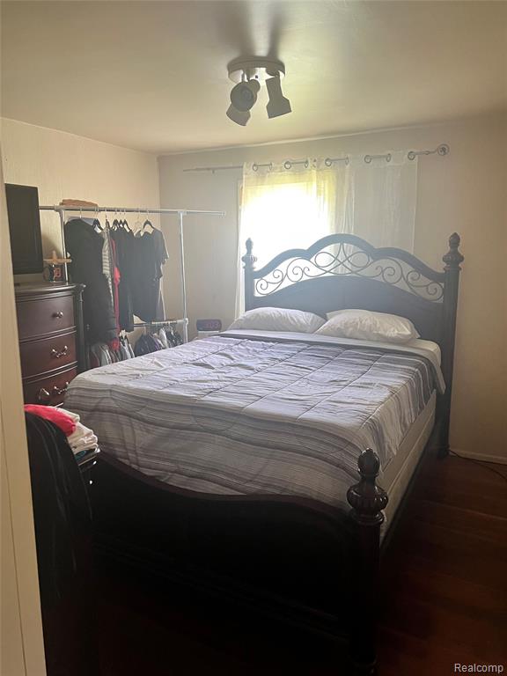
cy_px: 338
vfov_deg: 67.3
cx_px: 254
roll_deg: +1.3
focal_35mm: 26
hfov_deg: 53.1
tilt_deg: -9.1
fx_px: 508
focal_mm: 5.7
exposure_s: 1/60
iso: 250
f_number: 1.5
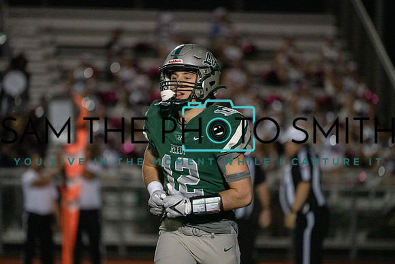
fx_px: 4390
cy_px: 132
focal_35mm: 400
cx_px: 198
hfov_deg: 5.2
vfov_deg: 3.4
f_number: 5.6
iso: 20000
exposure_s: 1/1250
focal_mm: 400
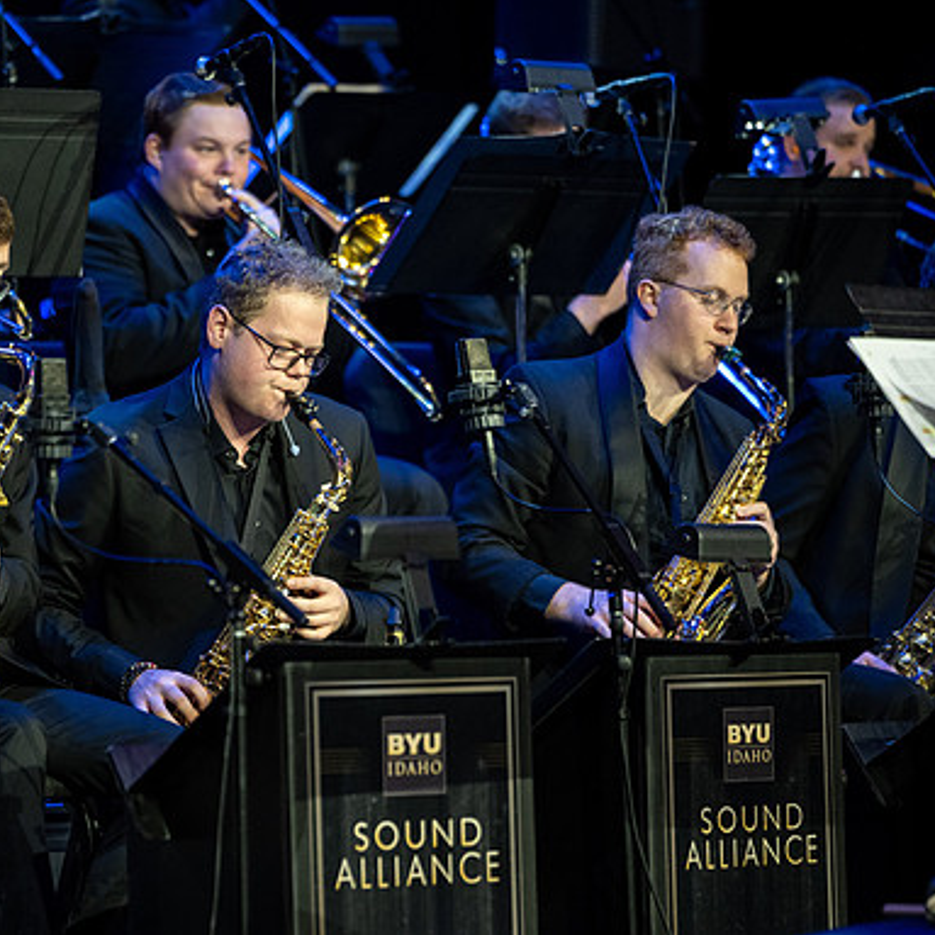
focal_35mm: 231
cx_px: 324
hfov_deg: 7.6
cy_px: 466
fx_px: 7059
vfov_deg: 7.6
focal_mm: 180
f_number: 2.8
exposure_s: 1/125
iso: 2000
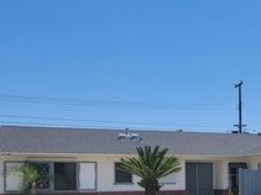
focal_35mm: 57
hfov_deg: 32.5
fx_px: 430
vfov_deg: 24.9
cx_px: 223
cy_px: 173
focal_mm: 6.7
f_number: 1.8
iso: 16
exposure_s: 1/1167
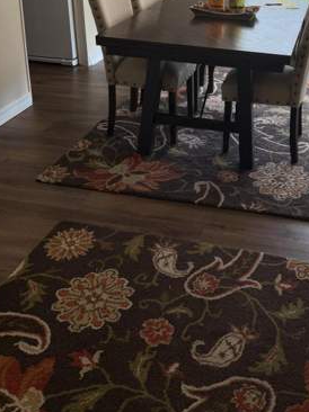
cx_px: 241
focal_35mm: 42
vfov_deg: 42.5
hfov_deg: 33.4
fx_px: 500
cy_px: 74
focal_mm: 6.76
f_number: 1.78
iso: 125
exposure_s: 1/131
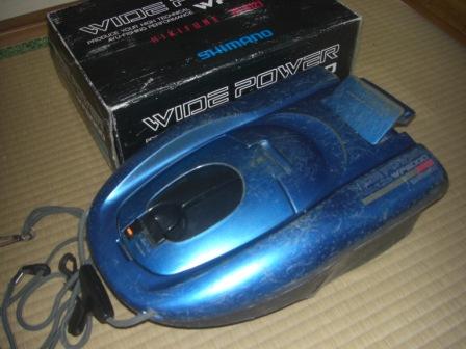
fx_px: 512
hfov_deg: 49.0
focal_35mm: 38
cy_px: 174
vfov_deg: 37.7
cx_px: 233
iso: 200
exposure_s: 1/60
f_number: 3.4
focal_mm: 6.3
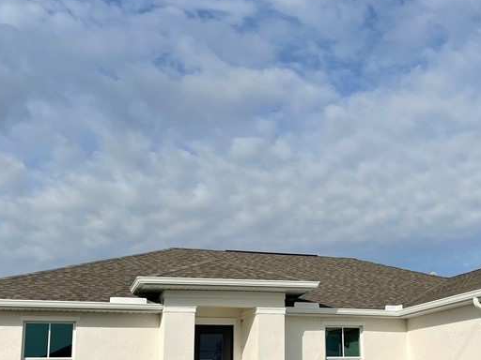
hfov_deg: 36.3
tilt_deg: +10.7
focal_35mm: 52
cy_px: 256
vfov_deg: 27.8
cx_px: 335
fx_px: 723
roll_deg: +1.3
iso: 32
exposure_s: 1/7937
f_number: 1.6
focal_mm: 5.1
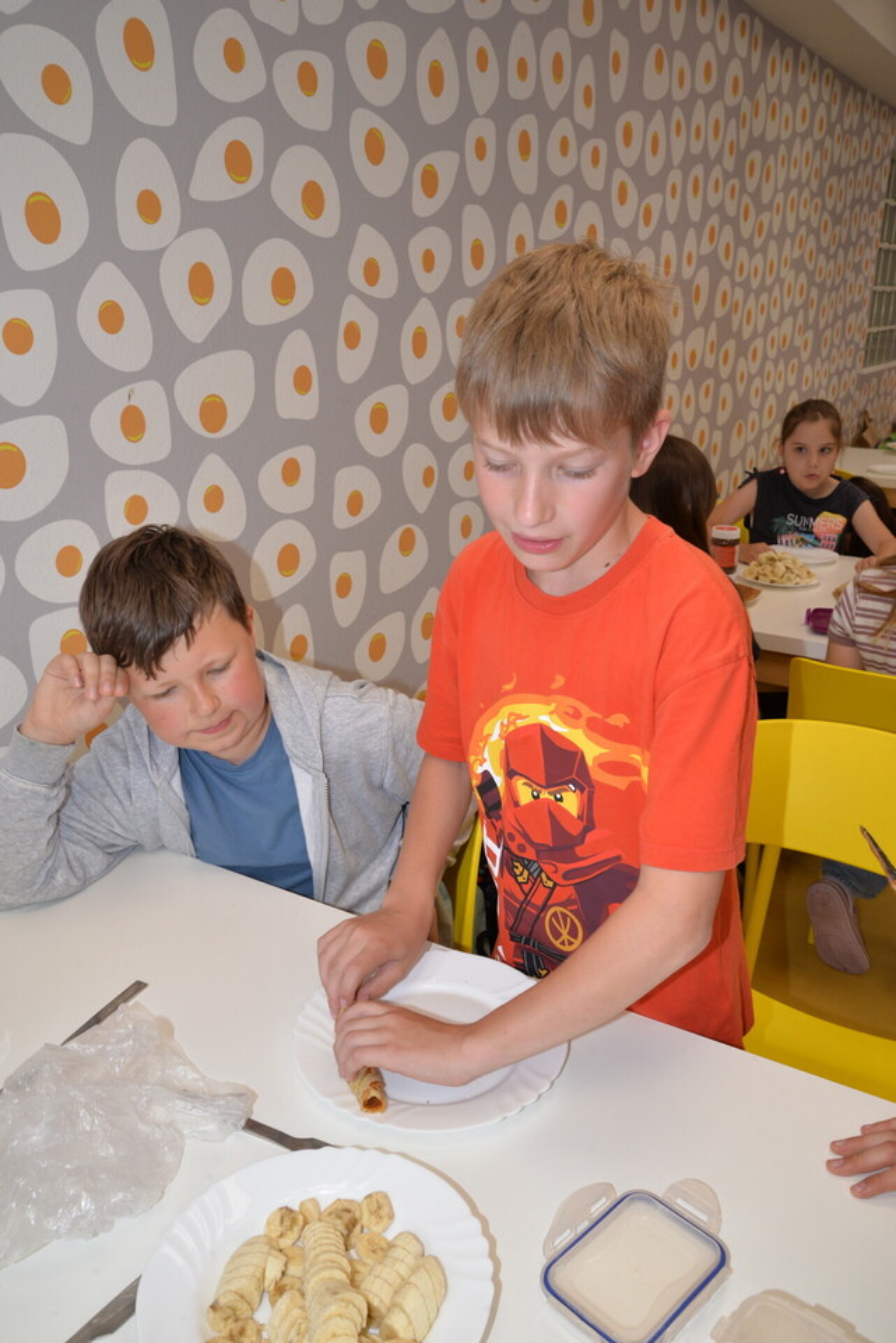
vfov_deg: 63.6
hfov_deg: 45.0
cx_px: 448
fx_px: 1081
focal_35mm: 29
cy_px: 672
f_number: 11
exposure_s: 1/80
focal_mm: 29
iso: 640
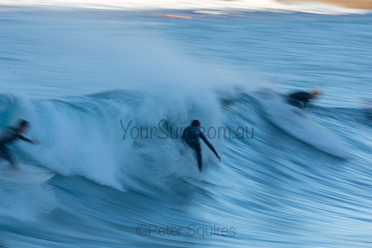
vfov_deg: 1.8
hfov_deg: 2.7
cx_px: 186
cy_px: 124
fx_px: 7751
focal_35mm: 750
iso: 100
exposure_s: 1/20
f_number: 20
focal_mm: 500
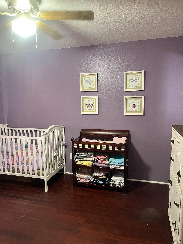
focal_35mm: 26
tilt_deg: -4.2
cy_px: 122
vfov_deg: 67.3
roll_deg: +3.4
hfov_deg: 53.1
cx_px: 92
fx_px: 183
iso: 500
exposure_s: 1/60
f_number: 1.6
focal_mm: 5.1
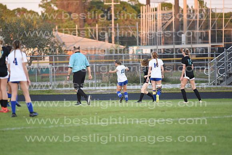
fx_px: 1934
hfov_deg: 6.9
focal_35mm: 300
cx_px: 116
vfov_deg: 4.6
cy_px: 78
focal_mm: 300
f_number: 4
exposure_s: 1/800
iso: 2000
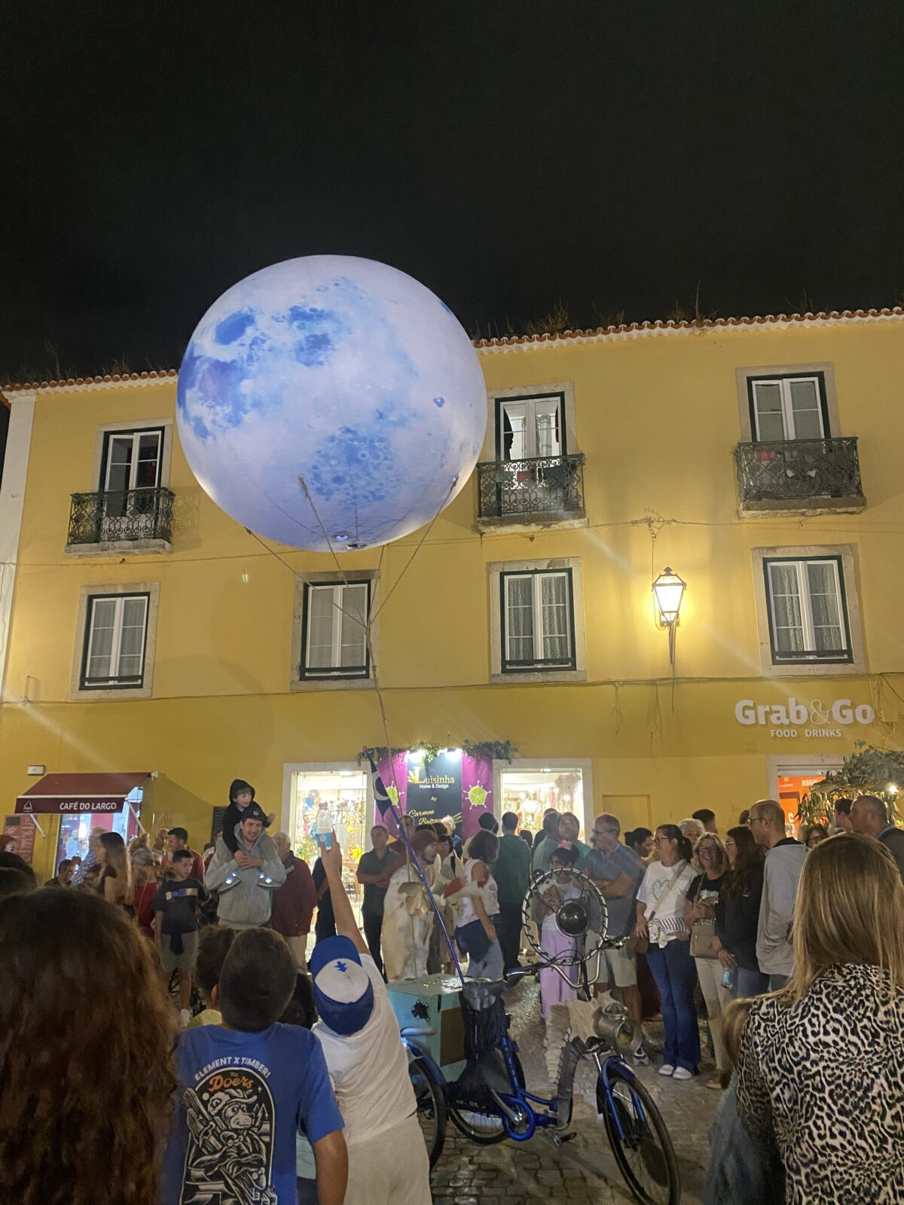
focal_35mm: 26
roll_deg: +0.0
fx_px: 905
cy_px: 602
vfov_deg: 67.3
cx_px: 452
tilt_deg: +16.7
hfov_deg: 53.1
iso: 500
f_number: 1.8
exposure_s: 1/33
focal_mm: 4.25
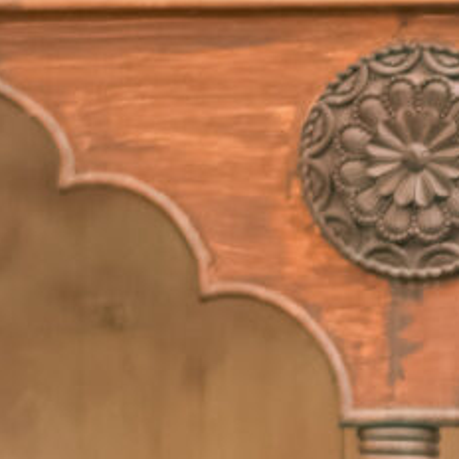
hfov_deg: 5.2
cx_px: 941
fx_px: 4921
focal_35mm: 328
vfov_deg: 5.2
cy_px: 971
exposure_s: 1/125
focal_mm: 35
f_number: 1.6
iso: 100
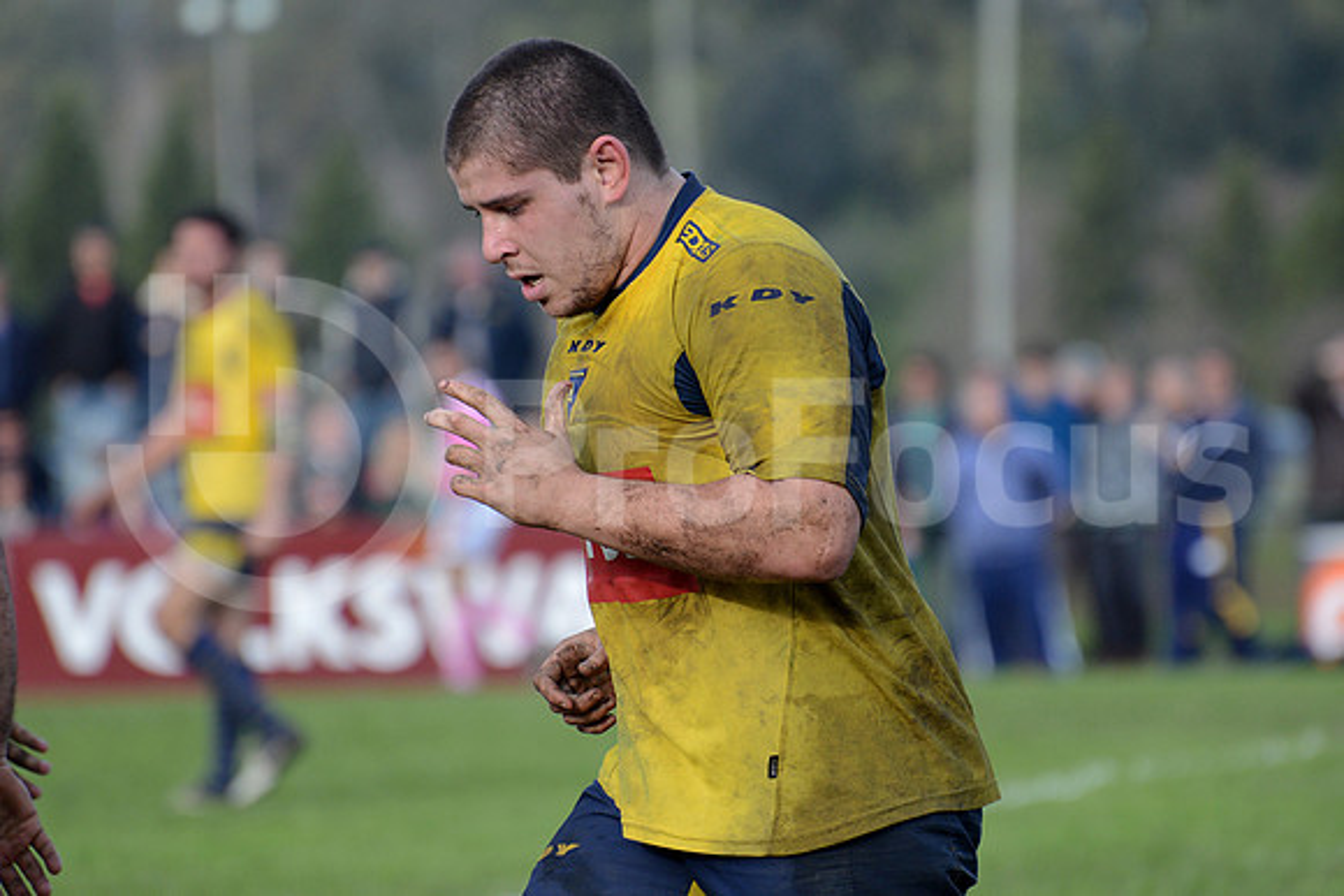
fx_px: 11202
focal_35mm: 300
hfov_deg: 6.9
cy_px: 448
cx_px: 672
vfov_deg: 4.6
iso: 1000
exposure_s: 1/800
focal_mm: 300
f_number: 5.6
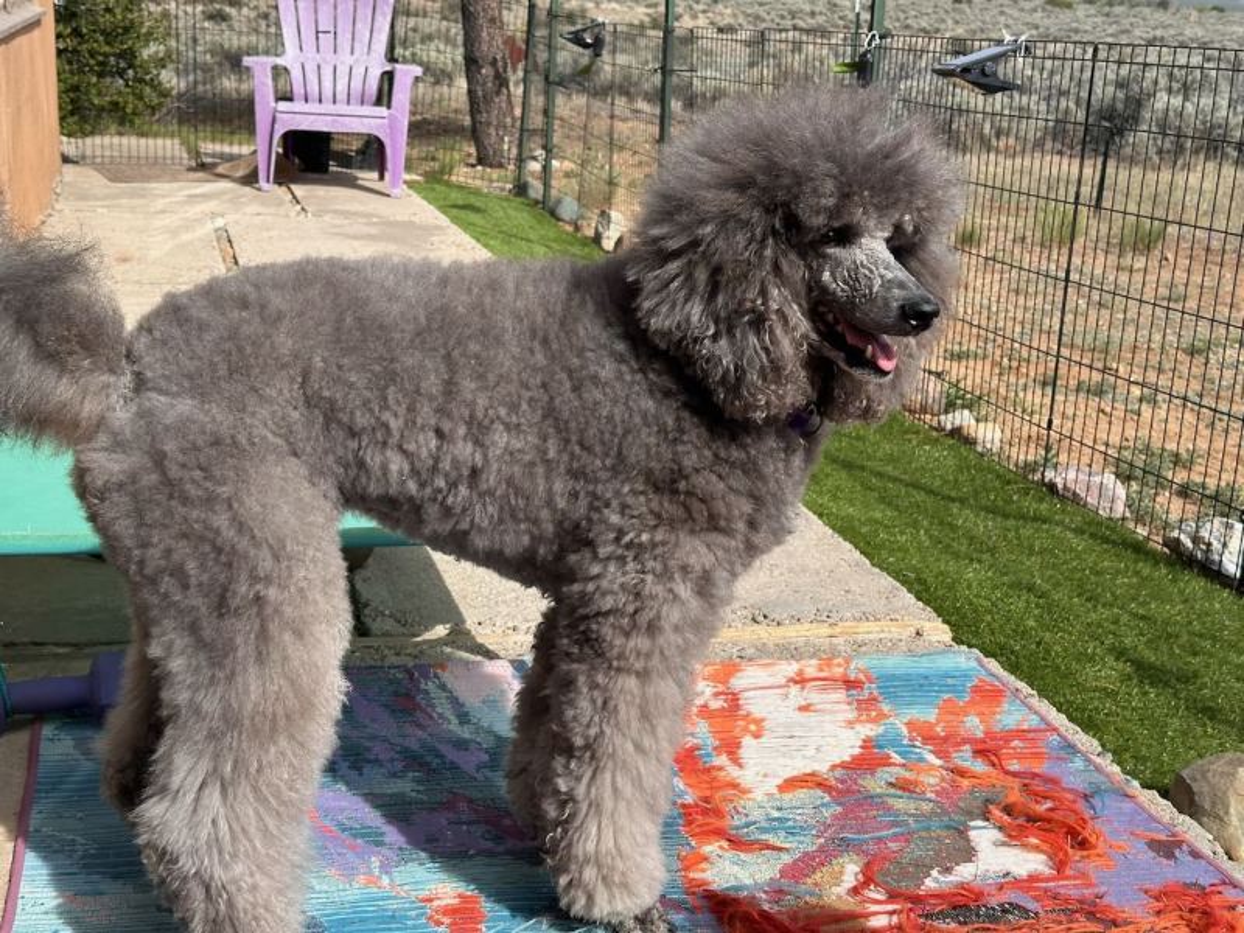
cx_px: 622
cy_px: 466
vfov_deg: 30.3
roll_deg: -1.8
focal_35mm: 48
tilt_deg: -14.5
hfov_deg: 39.7
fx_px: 1725
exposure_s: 1/2890
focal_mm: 6.86
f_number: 1.78
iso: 64
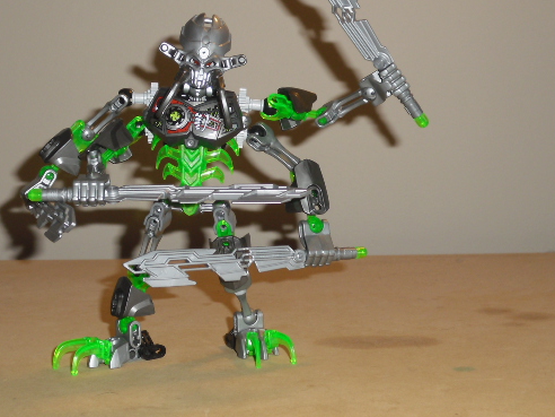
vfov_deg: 21.3
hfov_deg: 28.1
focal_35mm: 69
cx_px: 209
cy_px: 171
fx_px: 1106
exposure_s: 1/60
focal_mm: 9.4
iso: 200
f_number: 3.8
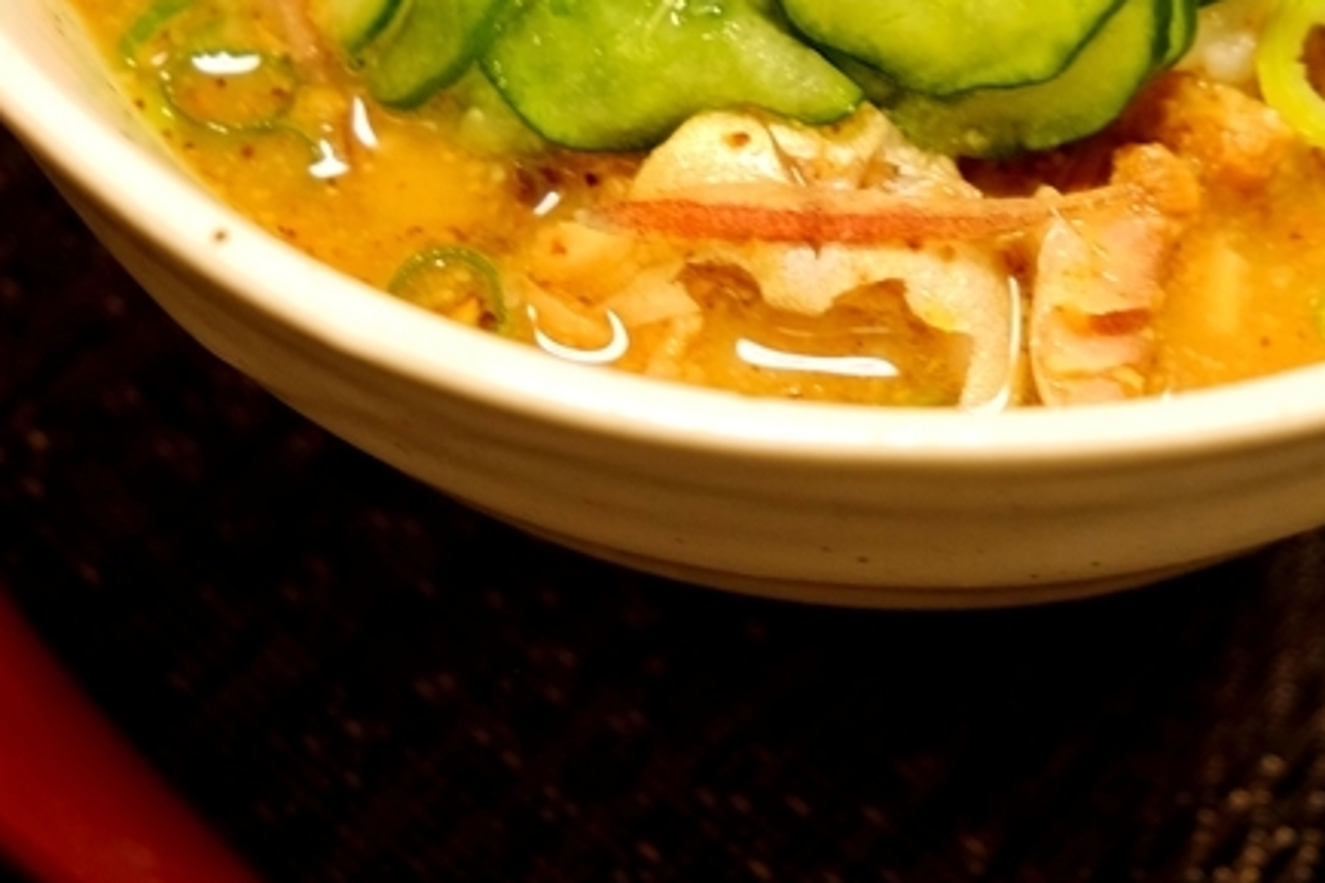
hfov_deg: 14.5
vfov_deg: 9.5
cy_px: -296
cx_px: 998
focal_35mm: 141
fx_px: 5187
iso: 200
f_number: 3.6
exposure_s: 1/6.5
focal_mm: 34.3
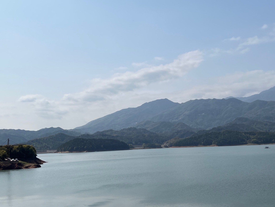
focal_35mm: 45
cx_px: 129
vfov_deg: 32.0
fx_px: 357
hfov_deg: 42.1
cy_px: 135
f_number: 1.5
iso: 50
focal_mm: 5.7
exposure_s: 1/12658
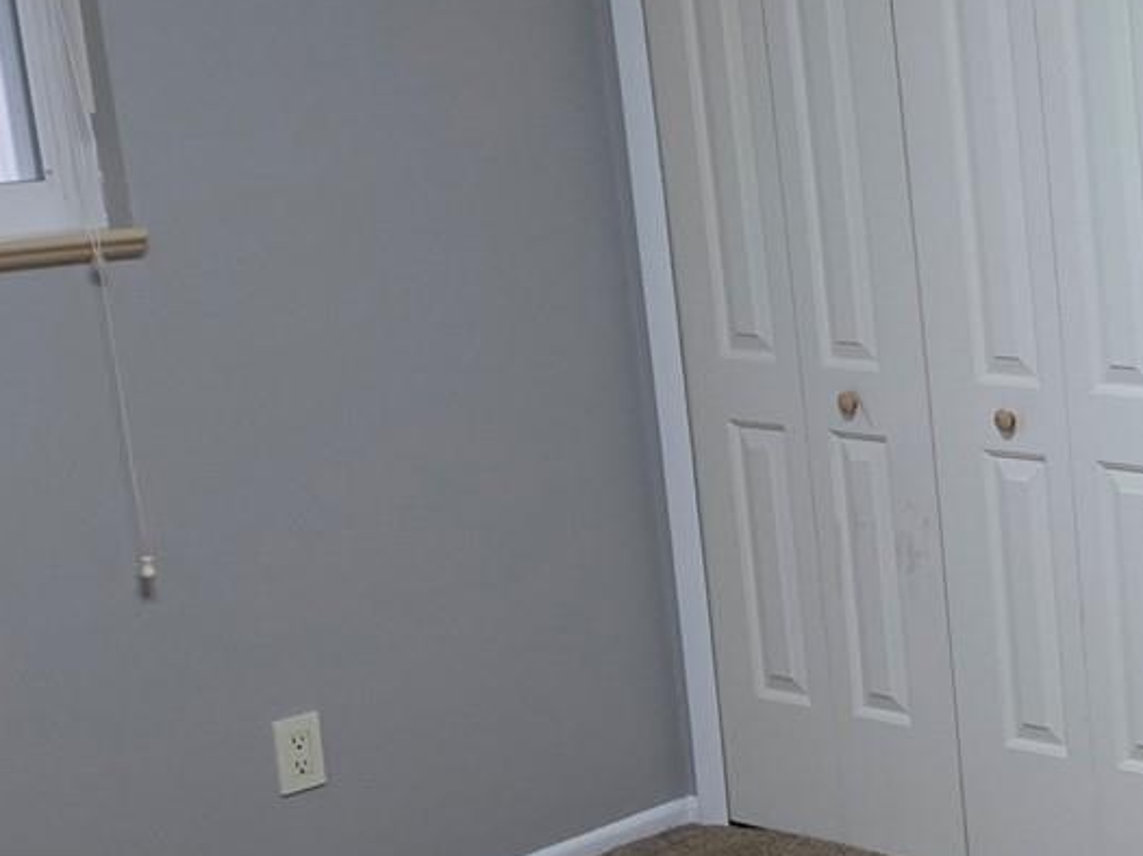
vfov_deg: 21.0
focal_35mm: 70
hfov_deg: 23.6
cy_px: 443
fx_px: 2310
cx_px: 1593
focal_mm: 5.4
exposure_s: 1/120
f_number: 1.8
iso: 400
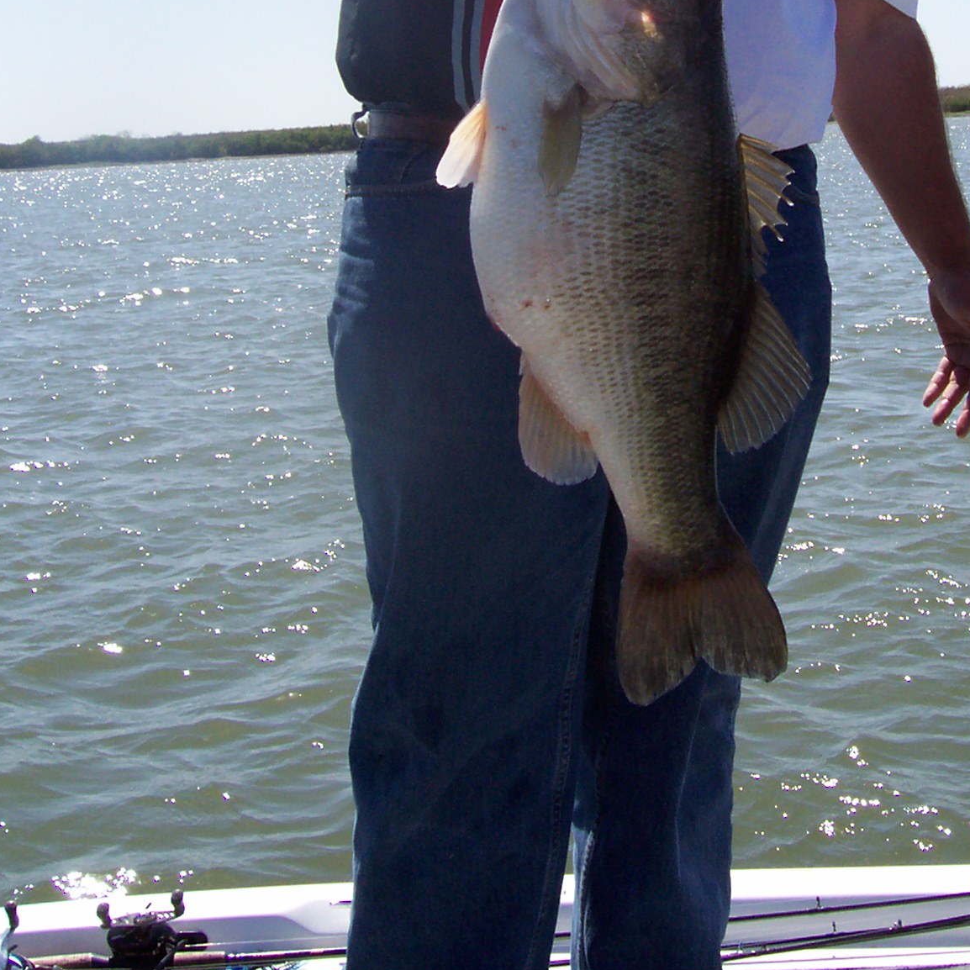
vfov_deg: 27.4
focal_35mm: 60
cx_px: 681
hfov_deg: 28.3
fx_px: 1902
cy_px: 65
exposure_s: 1/636
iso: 80
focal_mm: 5.6
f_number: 5.1
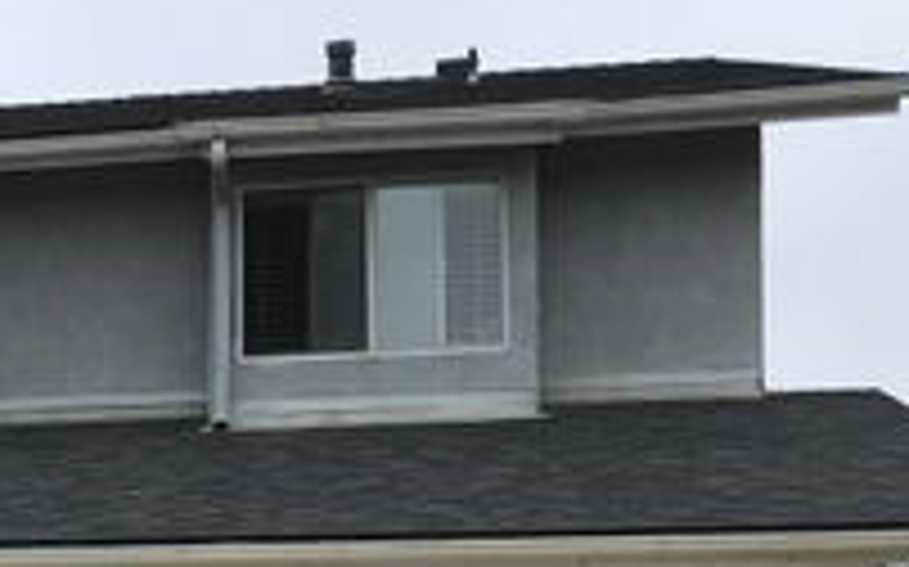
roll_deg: +1.1
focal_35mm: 88
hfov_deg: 21.5
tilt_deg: +3.5
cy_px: 698
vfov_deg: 14.3
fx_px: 2179
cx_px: -238
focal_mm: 3.99
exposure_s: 1/1041
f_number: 1.8
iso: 20
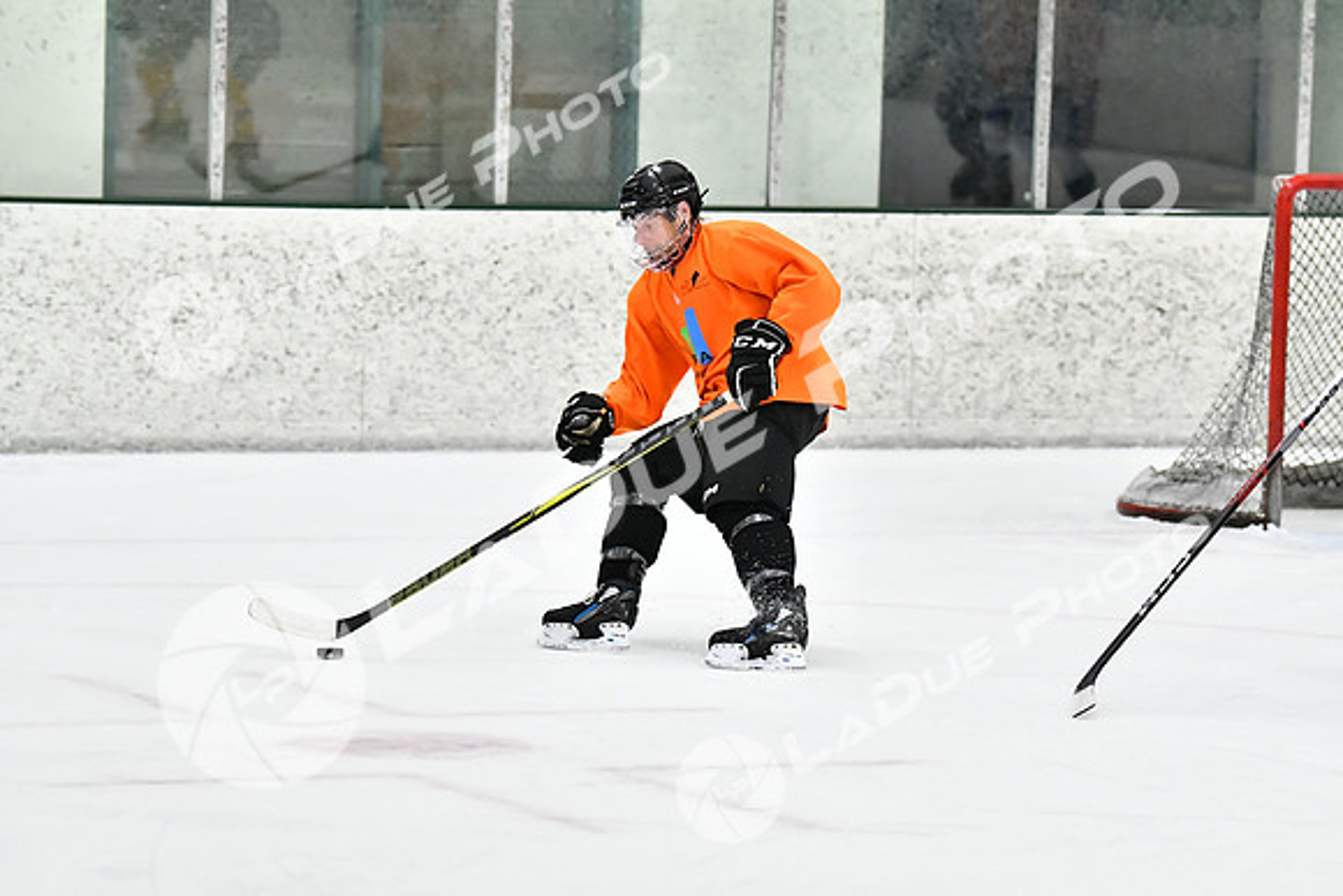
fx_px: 6996
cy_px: 448
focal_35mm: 188
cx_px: 672
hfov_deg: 11.0
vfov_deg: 7.3
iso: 6400
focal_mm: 125
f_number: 2.8
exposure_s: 1/1600
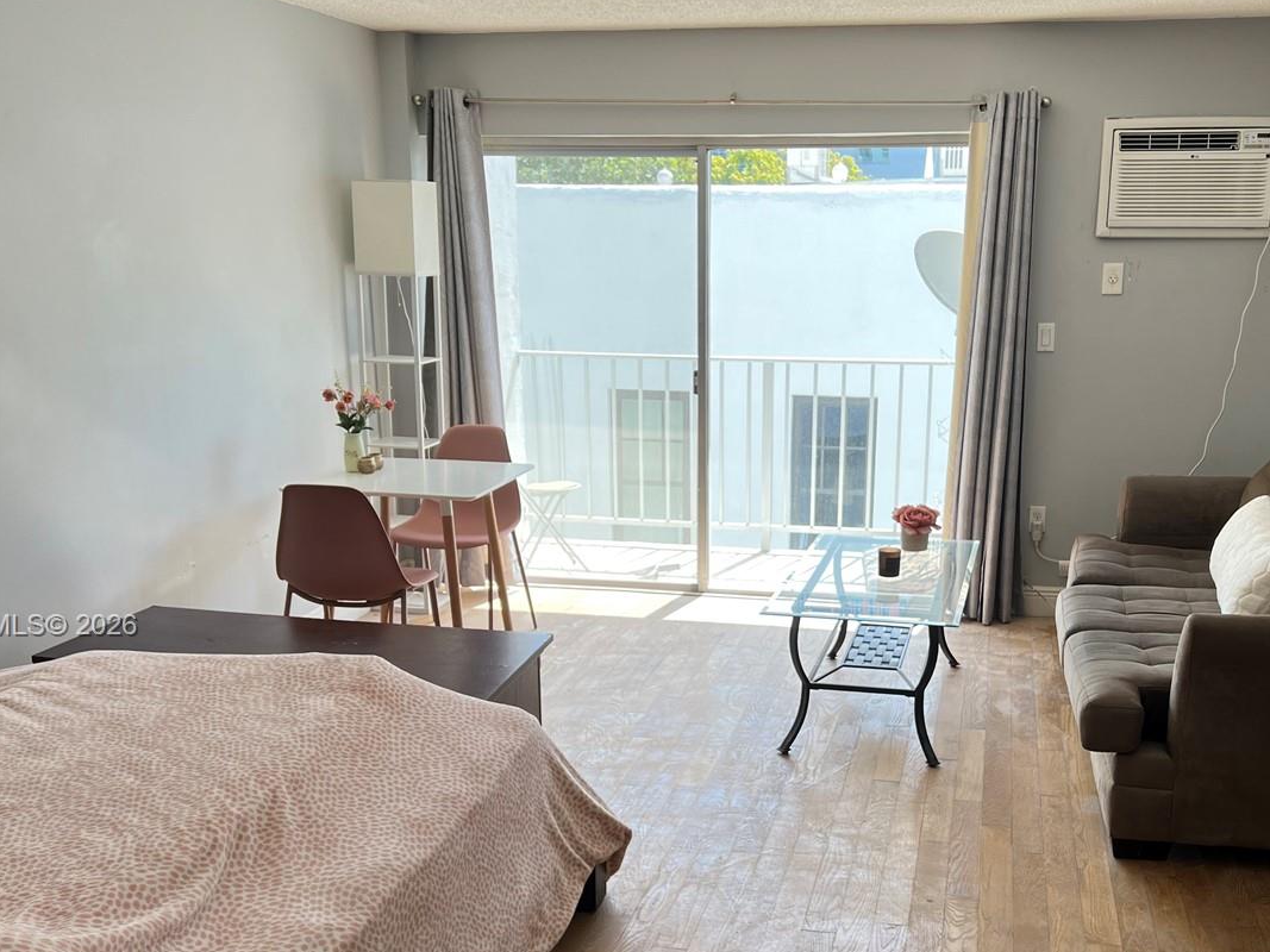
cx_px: 719
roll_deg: -0.3
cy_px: 627
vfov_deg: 36.5
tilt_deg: -15.8
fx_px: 1431
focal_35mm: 39
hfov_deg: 47.7
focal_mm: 5.7
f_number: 1.5
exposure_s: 1/353
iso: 50
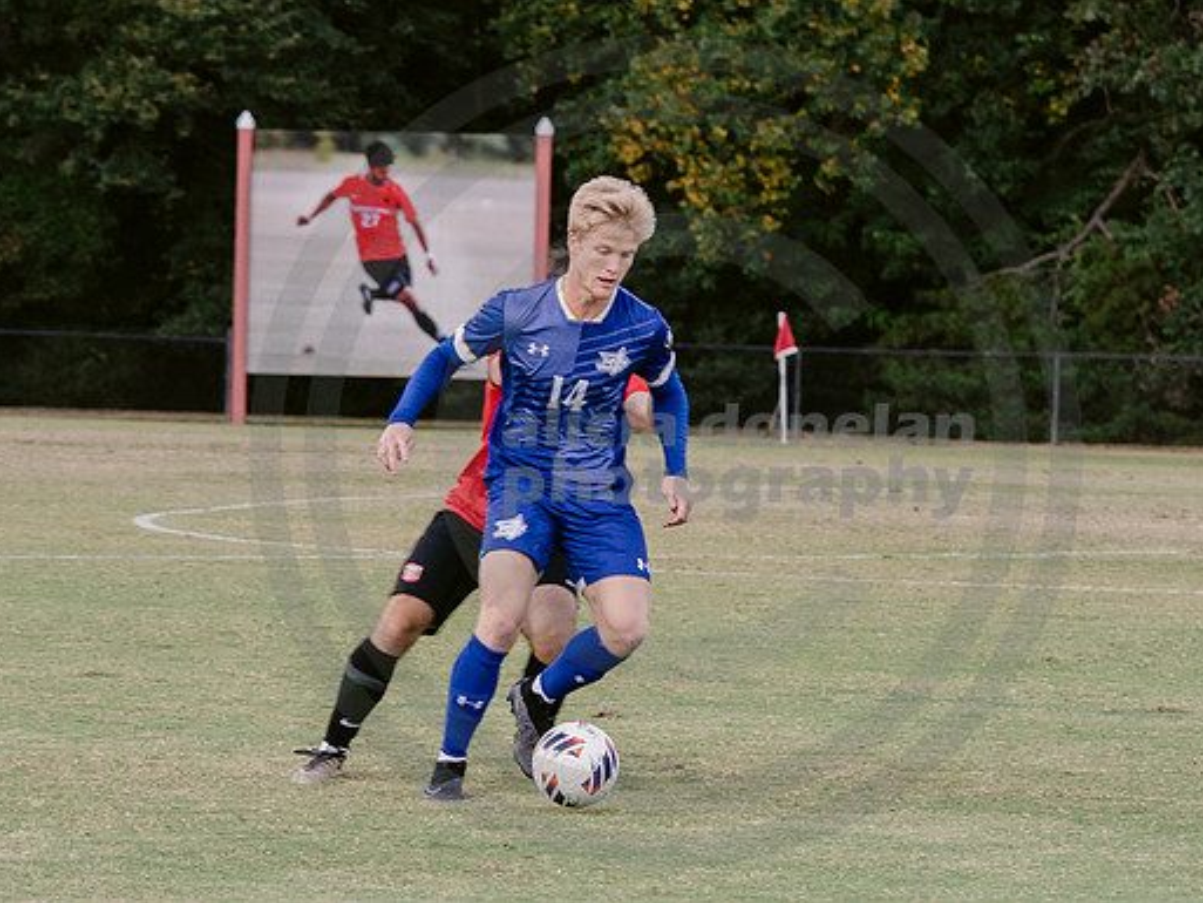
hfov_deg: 7.5
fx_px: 9212
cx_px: 367
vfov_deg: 5.6
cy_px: 648
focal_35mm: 265
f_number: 4.5
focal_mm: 90
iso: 640
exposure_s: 1/250
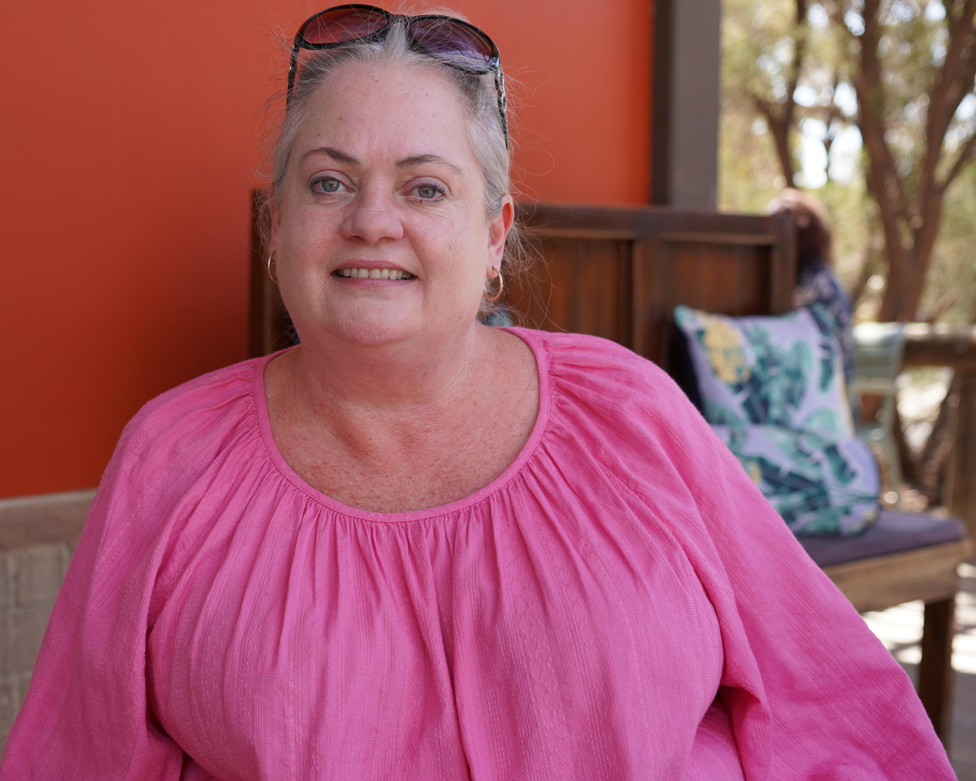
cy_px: 447
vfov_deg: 26.2
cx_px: 321
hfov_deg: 32.2
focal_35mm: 58
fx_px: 1675
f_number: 4.5
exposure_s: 1/160
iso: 200
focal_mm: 44
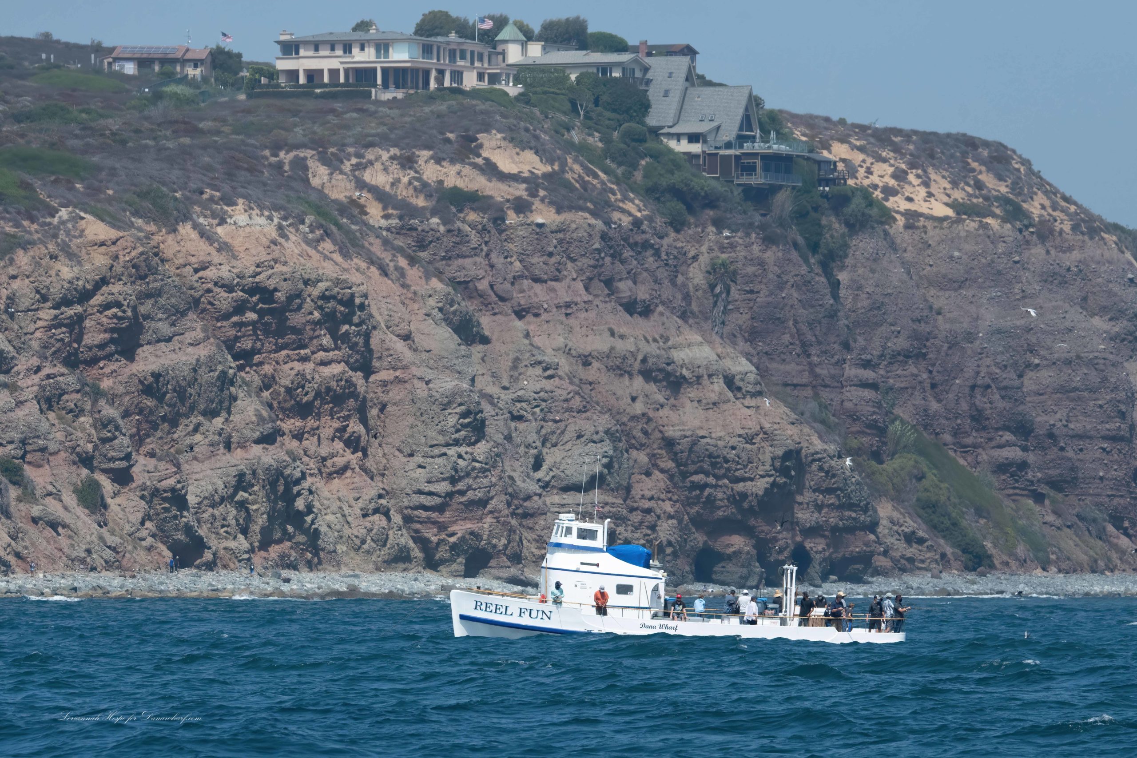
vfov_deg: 6.0
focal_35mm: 230
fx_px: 7264
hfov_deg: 8.9
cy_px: 379
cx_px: 568
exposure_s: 1/4000
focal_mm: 230
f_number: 10
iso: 1250
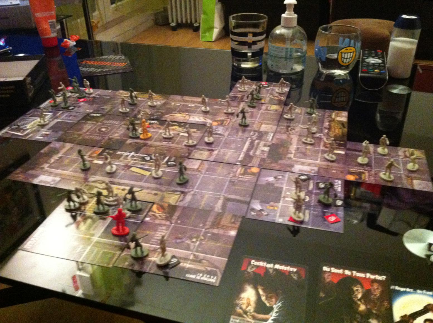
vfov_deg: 40.6
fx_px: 437
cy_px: 162
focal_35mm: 35
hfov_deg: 52.7
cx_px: 216
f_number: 2.8
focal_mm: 3.85
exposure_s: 1/15
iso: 1000
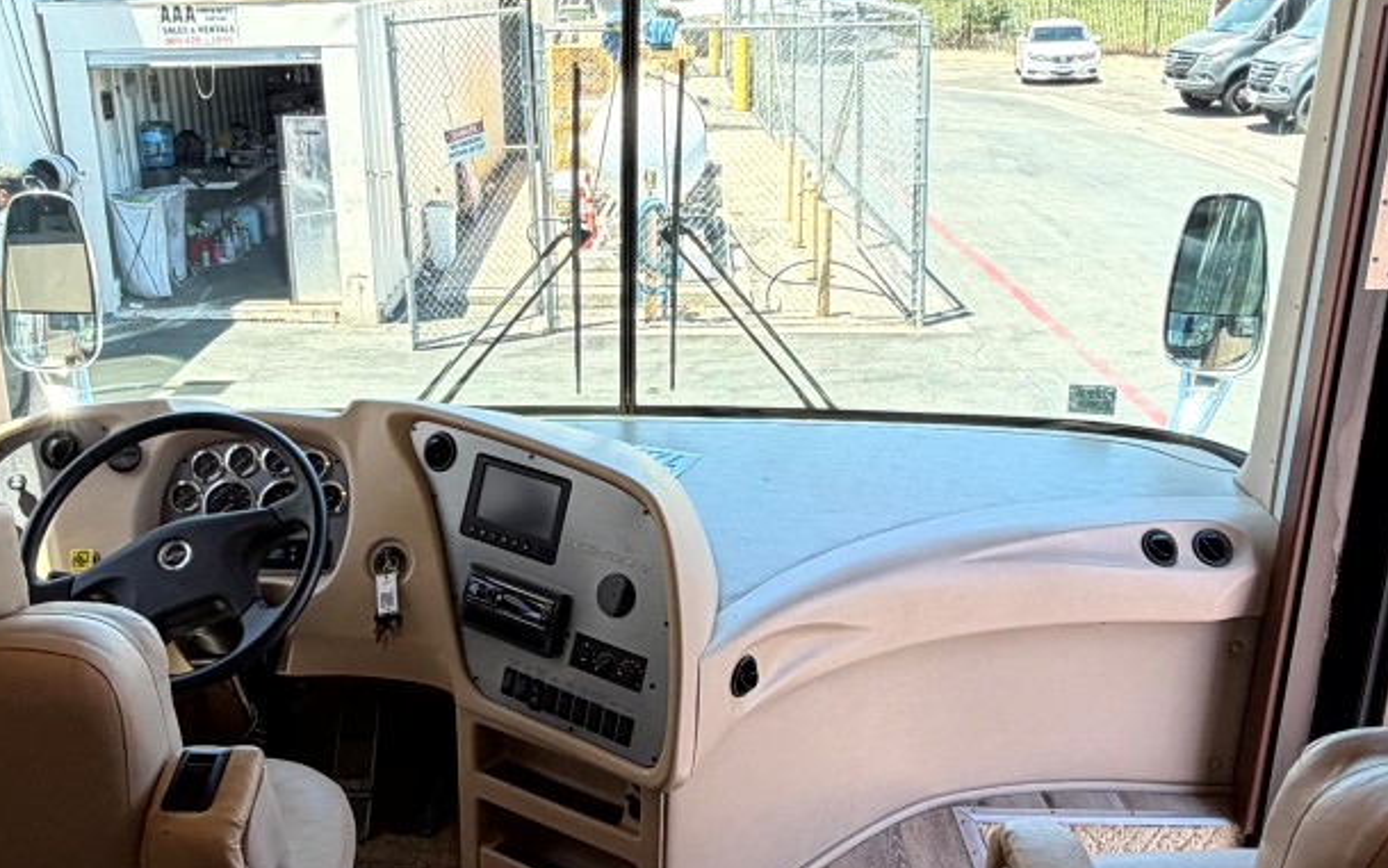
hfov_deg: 56.6
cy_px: 319
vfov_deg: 37.0
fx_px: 1286
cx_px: 617
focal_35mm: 34
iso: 40
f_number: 2.2
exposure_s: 1/146
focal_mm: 2.22
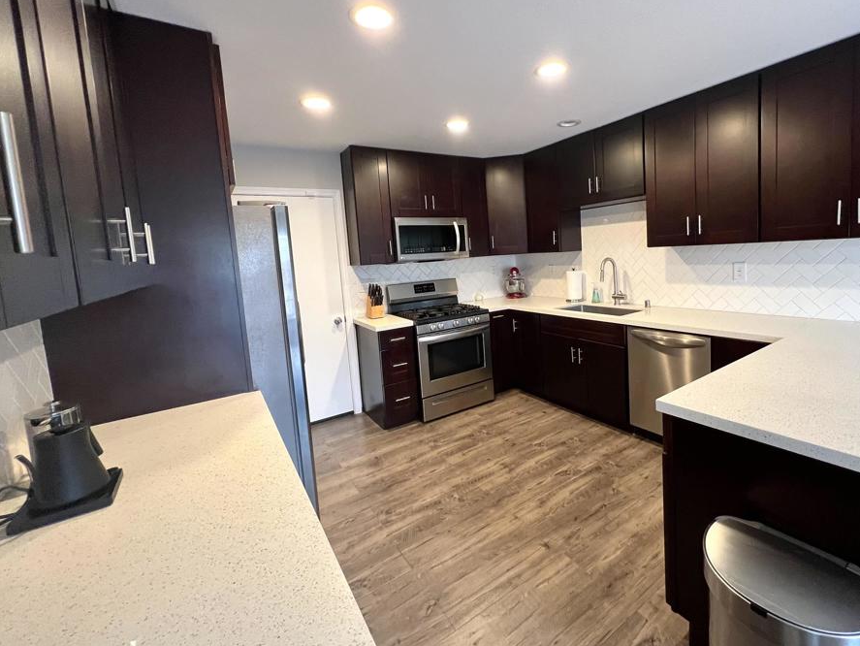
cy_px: 290
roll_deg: +4.4
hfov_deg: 97.4
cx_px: 494
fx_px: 373
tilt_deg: -4.7
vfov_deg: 81.5
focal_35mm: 15
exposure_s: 1/60
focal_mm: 1.57
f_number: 1.8
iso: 320
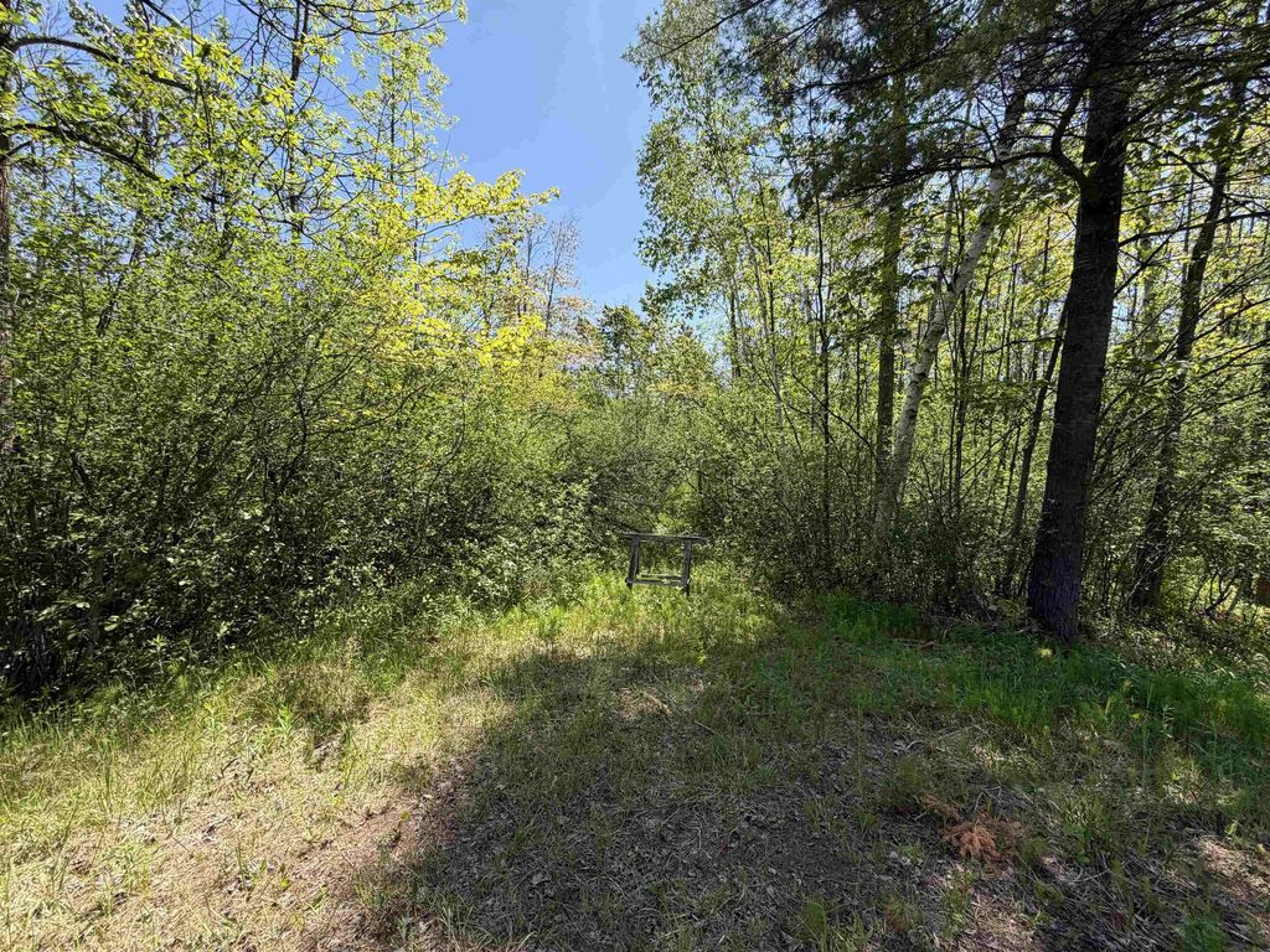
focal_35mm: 14
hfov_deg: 102.1
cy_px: 476
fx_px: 514
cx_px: 635
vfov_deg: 85.7
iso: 40
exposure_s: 1/510
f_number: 2.2
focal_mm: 2.22
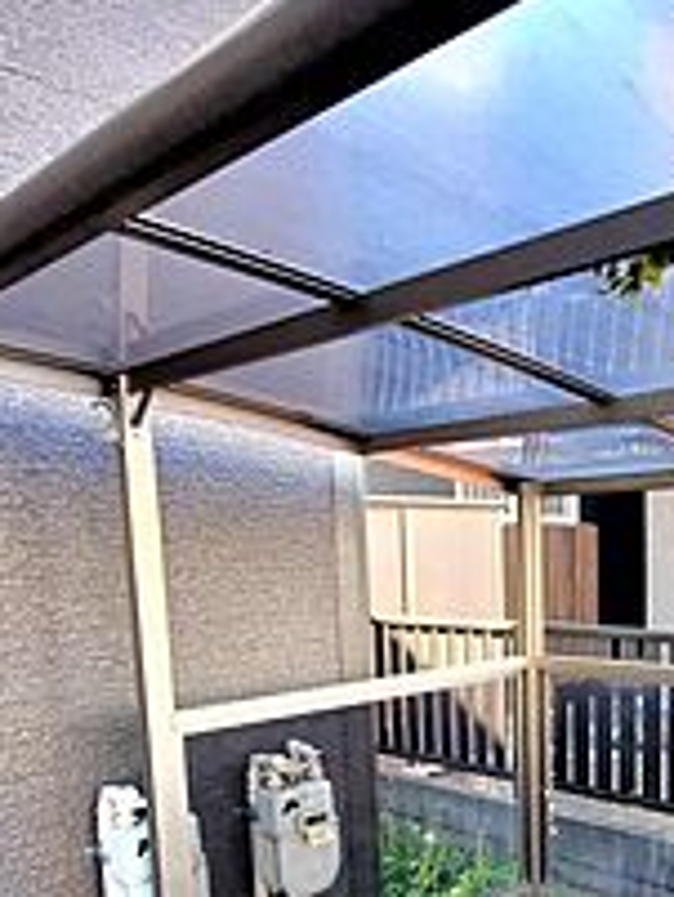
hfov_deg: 44.0
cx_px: 507
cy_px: 705
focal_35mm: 31
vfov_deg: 54.7
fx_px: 804
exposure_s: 1/143
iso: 50
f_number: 2.2
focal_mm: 1.8
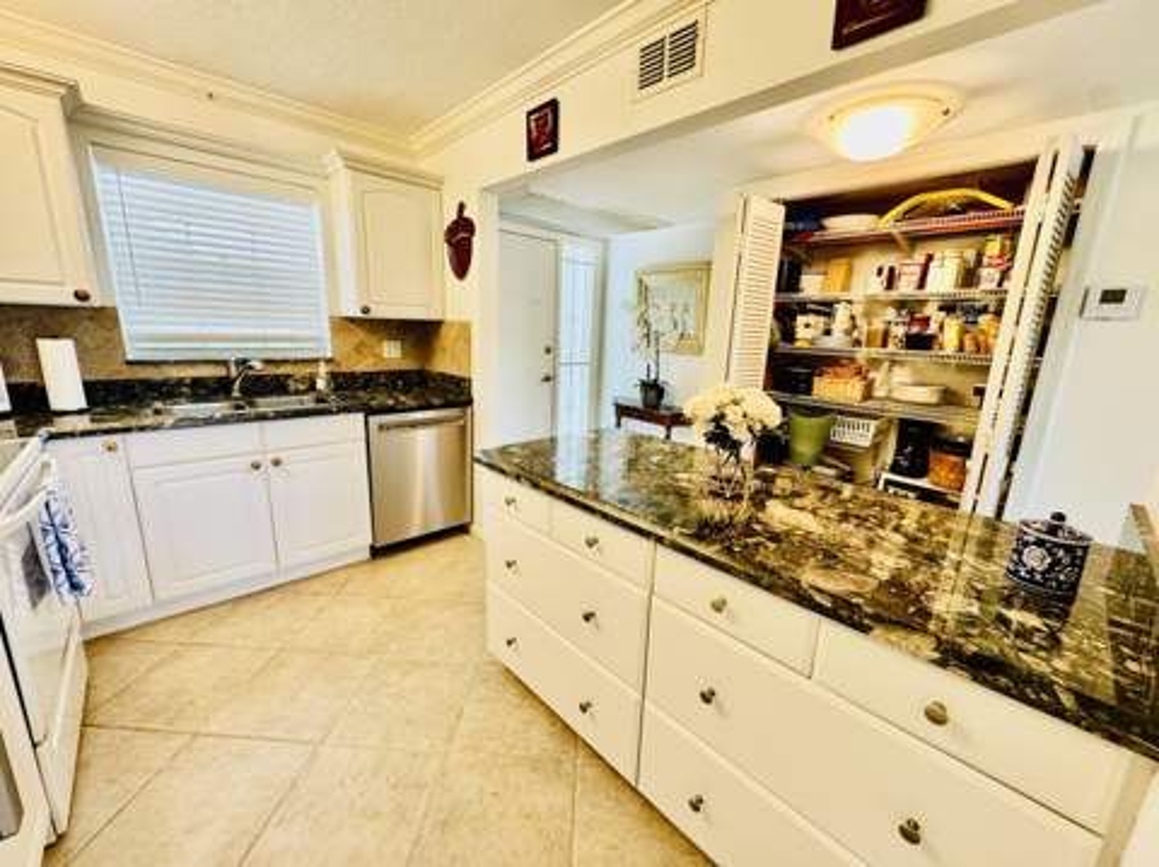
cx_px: 580
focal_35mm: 14
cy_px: 434
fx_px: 468
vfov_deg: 85.6
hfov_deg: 102.1
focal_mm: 2.22
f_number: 2.2
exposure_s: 1/60
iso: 160
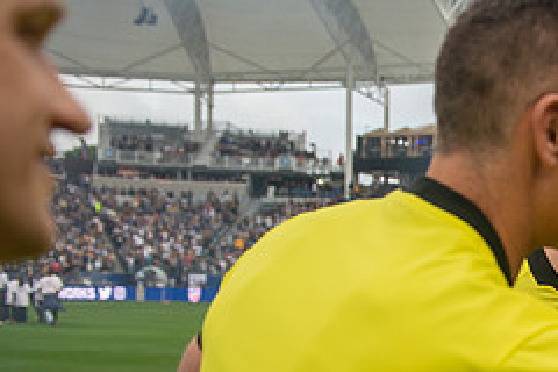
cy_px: 338
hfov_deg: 24.8
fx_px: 1162
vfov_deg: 17.9
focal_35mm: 75
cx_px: 644
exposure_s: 1/640
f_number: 3.5
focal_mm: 31
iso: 500
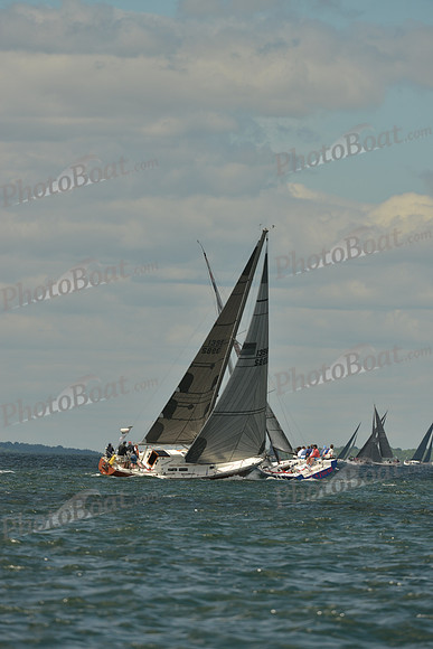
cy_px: 324
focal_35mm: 400
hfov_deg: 3.4
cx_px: 216
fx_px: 7212
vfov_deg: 5.2
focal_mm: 400
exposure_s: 1/1000
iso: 200
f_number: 8
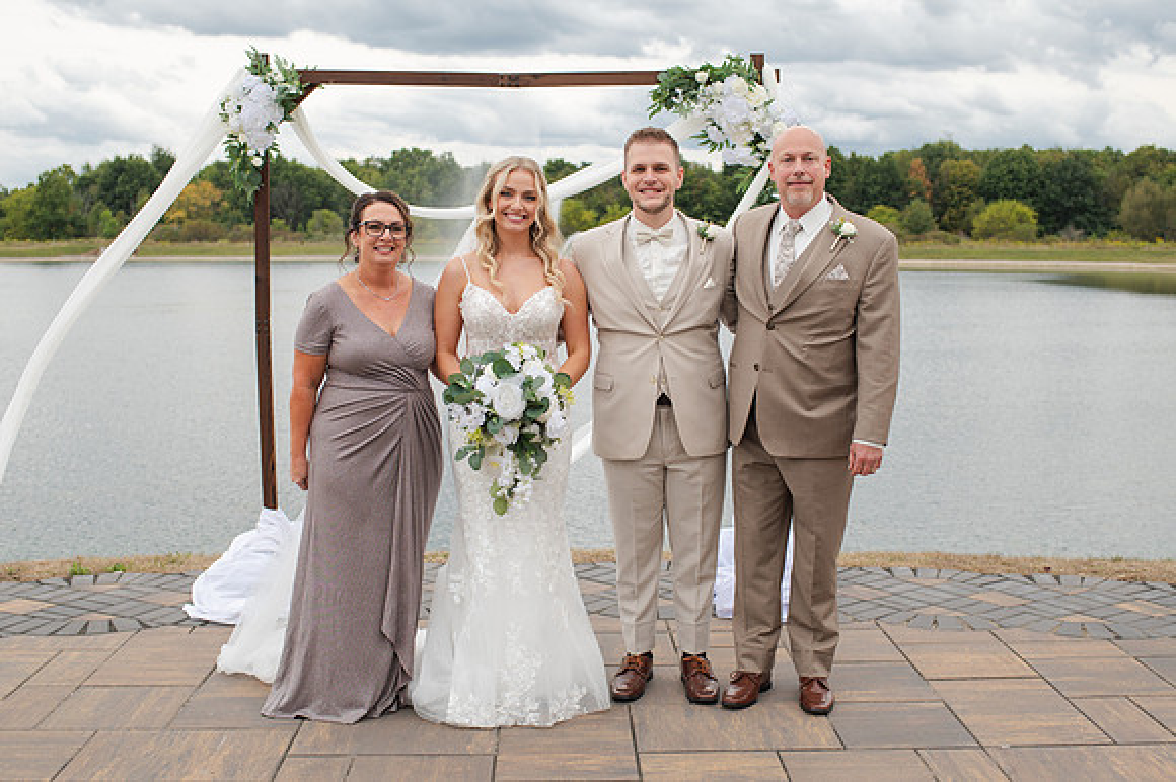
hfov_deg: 47.5
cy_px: 431
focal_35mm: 41
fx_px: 1336
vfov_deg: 32.6
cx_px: 585
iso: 110
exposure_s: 1/800
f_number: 3.5
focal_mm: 35
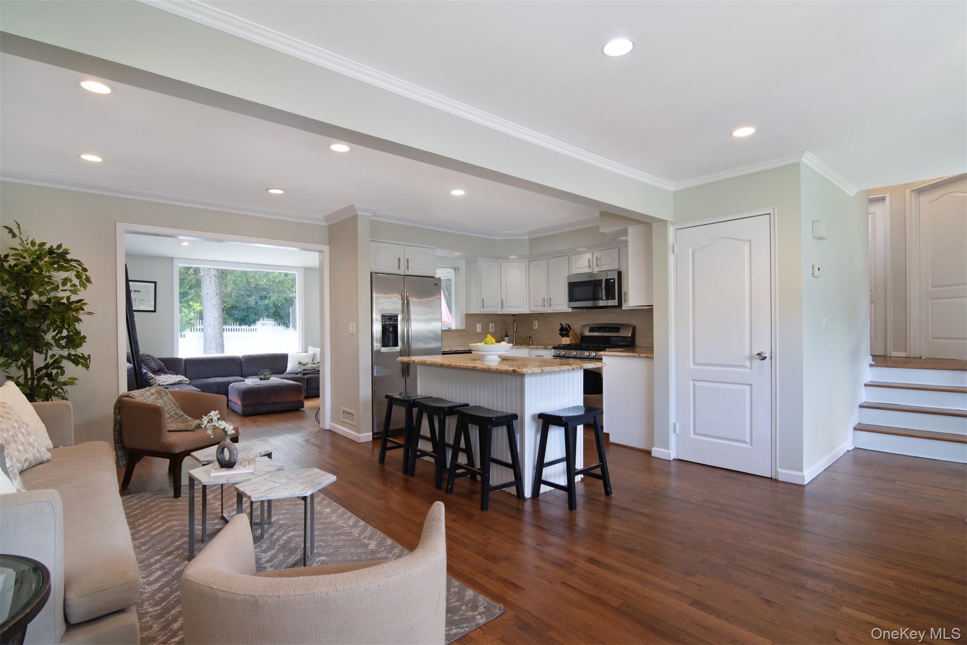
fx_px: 443
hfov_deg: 95.0
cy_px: 322
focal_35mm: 16
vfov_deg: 72.0
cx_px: 484
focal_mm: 11
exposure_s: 1/30
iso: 640
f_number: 11
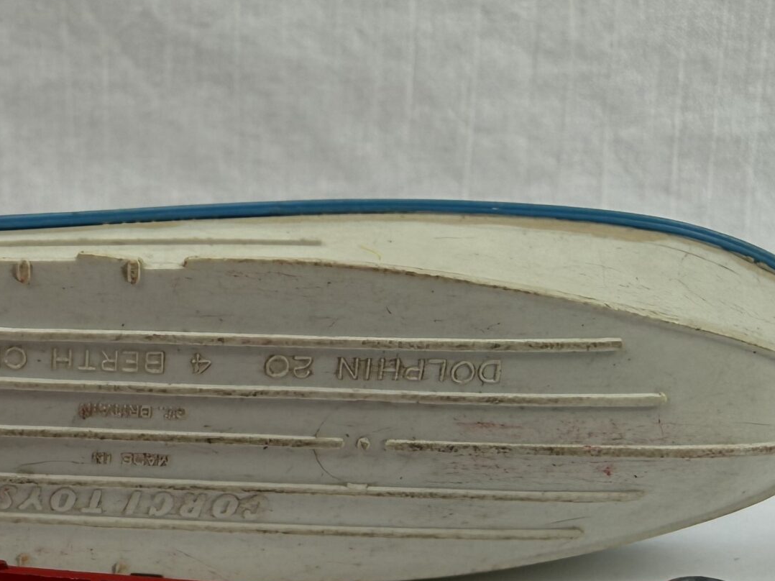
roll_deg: +1.6
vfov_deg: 24.8
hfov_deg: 32.8
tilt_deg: -19.9
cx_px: 154
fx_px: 1276
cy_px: 541
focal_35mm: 57
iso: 40
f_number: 2.2
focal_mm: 2.22
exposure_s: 1/100
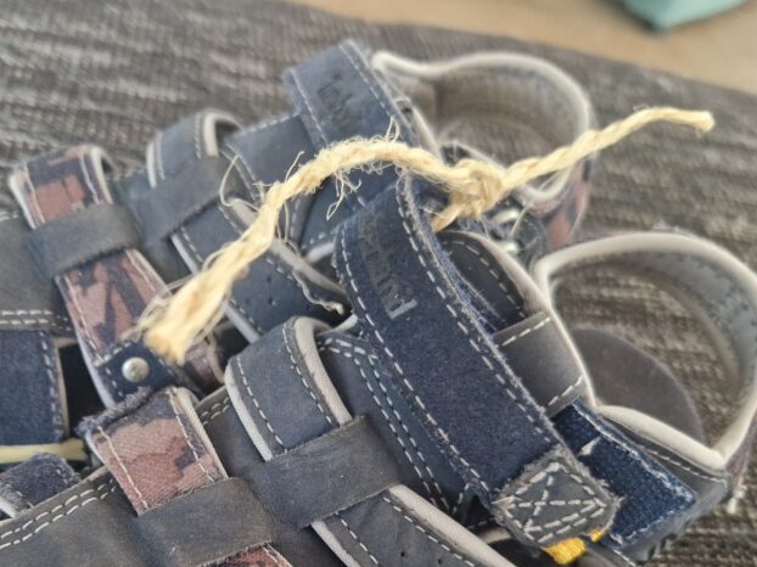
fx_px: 809
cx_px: 258
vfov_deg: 37.6
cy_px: 434
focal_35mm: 37
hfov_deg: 49.4
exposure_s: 1/100
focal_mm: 5.4
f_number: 1.8
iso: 800
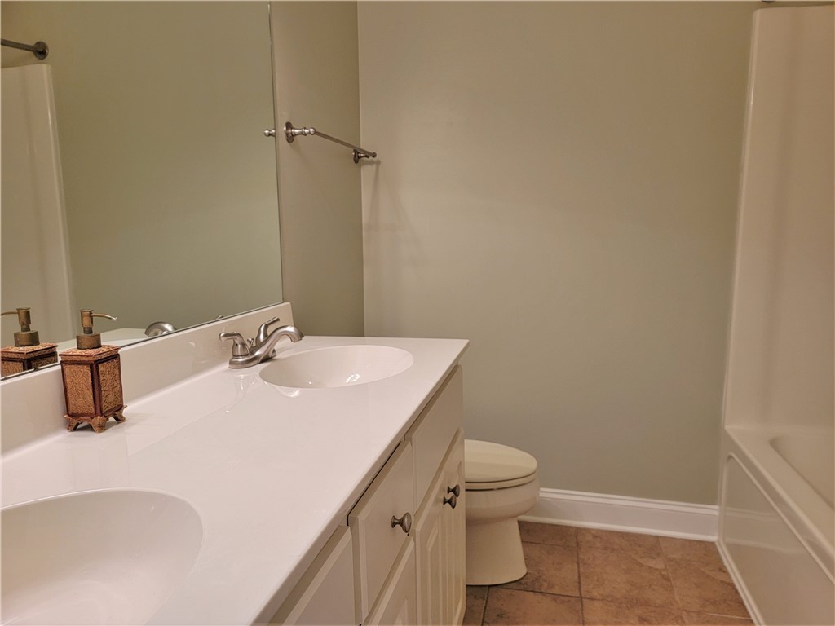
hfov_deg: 71.6
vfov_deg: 56.8
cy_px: 313
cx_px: 418
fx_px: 579
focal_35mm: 24
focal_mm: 6.7
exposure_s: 1/119
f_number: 1.8
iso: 200
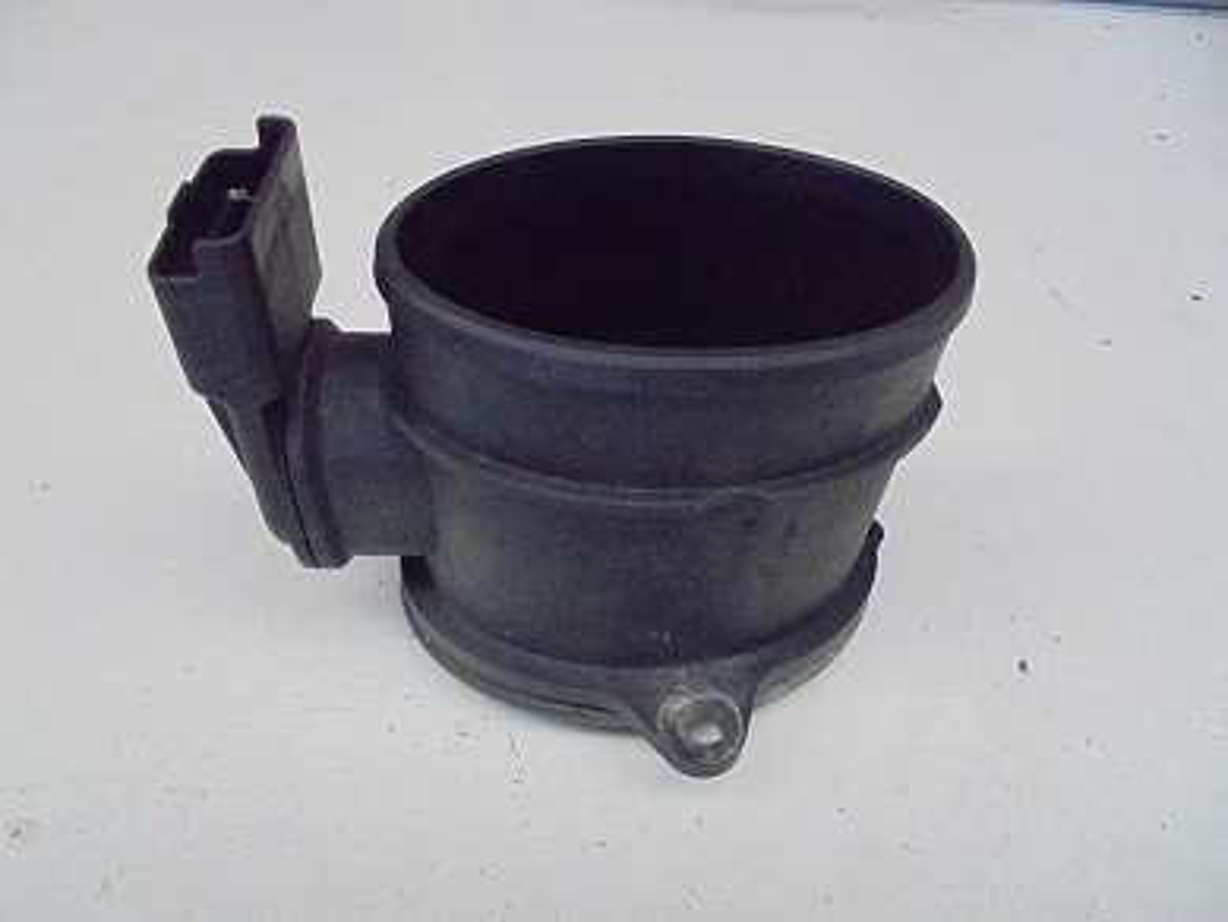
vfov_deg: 53.1
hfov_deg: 67.3
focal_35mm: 26
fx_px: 923
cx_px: 614
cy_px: 461
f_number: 3.5
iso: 800
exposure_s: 1/25
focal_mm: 4.6
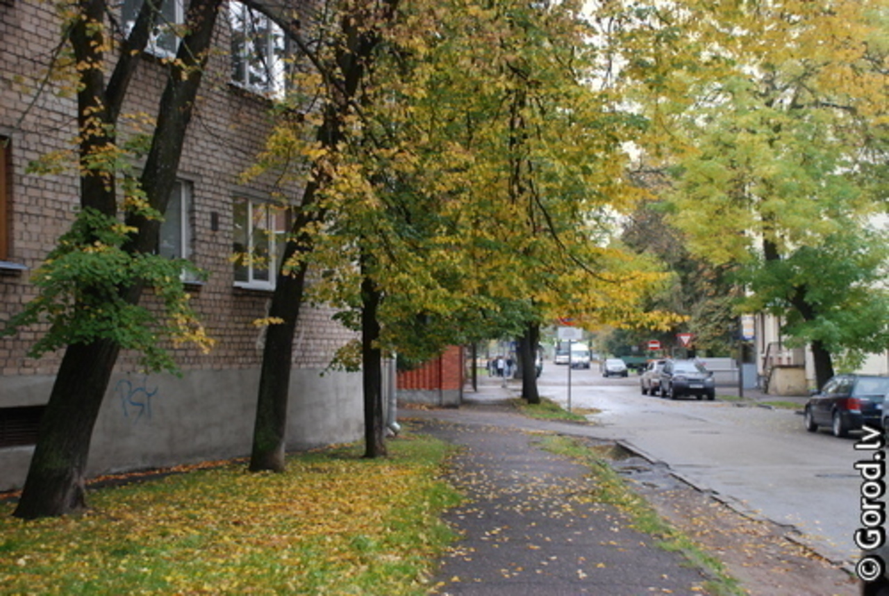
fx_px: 1299
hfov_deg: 37.8
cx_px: 444
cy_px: 298
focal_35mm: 52
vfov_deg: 25.8
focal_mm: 35
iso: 640
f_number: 4.2
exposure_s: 1/125
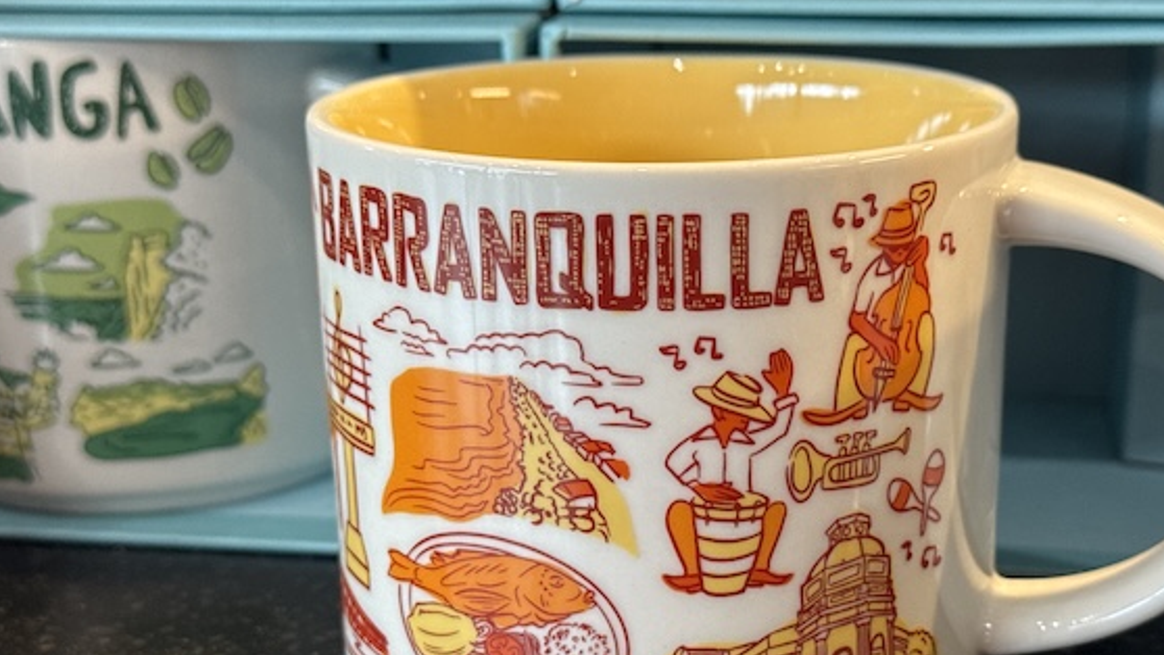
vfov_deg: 20.0
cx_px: 649
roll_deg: +0.7
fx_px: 1852
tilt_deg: -20.0
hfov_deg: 34.9
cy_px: 451
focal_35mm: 60
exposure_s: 1/60
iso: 200
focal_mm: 6.76
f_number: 1.78
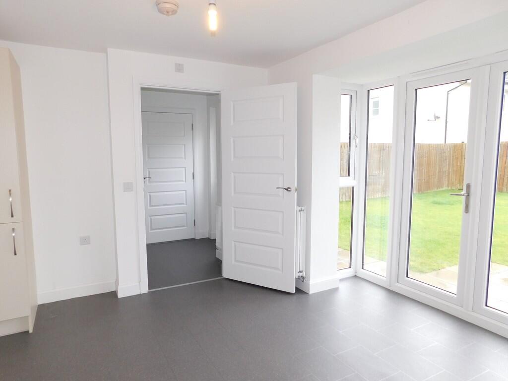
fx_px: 338
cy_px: 190
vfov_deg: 58.9
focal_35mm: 23
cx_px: 254
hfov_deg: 73.9
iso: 160
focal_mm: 4
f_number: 3
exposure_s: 1/30
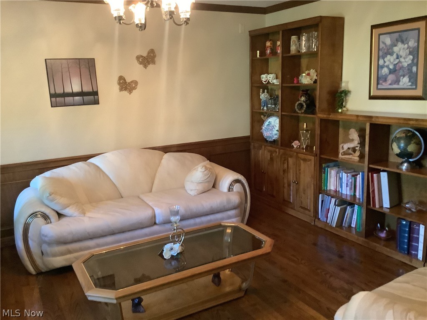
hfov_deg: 58.4
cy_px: 160
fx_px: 382
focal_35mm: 31
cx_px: 214
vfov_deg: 45.4
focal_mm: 3.3
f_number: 2.4
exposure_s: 1/30
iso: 500
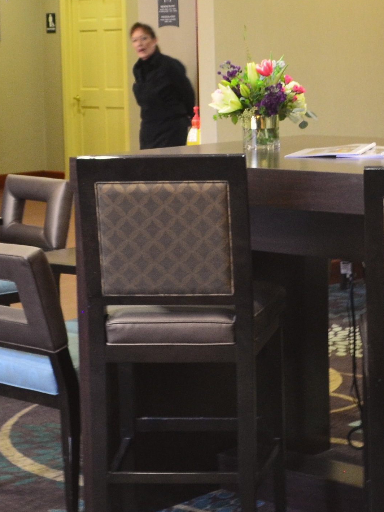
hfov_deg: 16.2
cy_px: 145
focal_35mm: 90
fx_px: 1331
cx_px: 360
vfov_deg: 21.6
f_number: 5.6
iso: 800
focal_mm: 18
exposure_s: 1/6
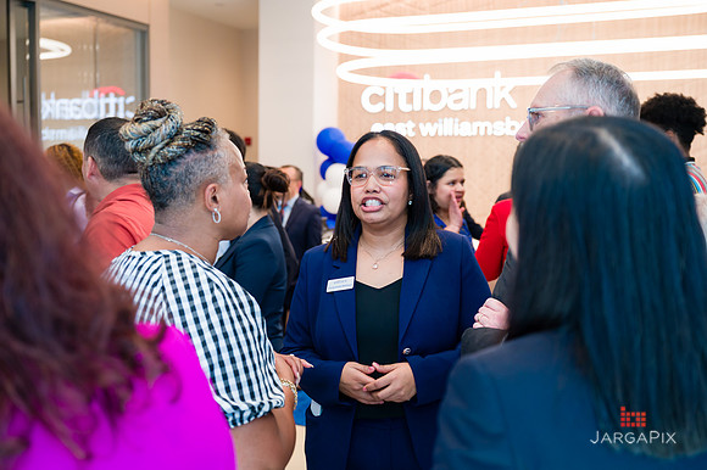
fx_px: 773
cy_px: 235
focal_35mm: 39
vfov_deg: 33.9
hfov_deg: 49.1
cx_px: 354
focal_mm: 39
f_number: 3.2
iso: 500
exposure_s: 1/200
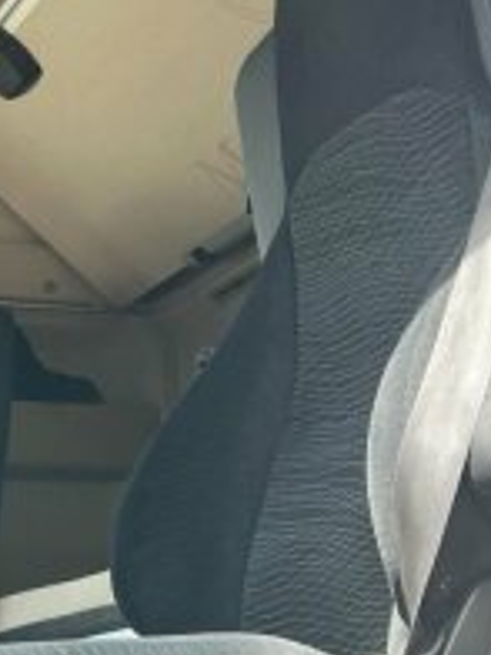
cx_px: -134
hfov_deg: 16.5
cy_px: 481
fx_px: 1608
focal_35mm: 85
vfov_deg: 22.8
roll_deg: +0.4
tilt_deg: +14.2
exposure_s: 1/375
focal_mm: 5.7
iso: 50
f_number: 1.5
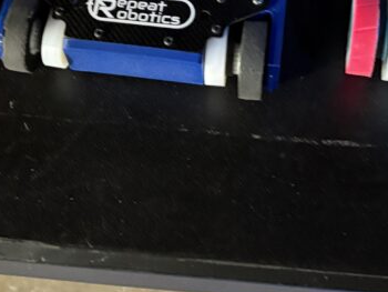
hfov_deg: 25.6
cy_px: -18
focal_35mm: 76
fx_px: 852
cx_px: 185
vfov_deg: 18.8
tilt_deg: -60.2
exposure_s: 1/29
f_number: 1.6
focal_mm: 5.96
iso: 800
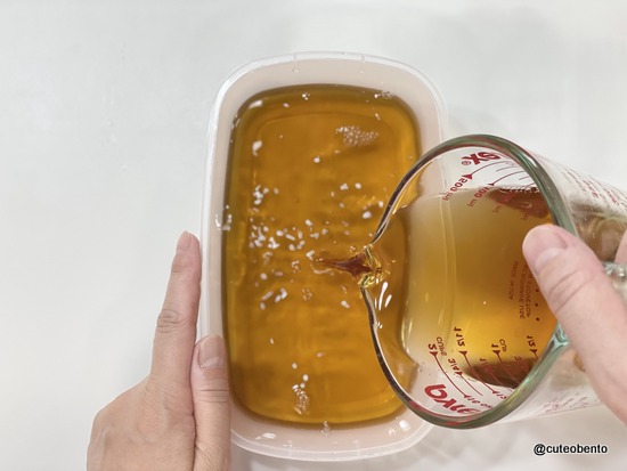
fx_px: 942
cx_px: 314
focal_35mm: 52
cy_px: 236
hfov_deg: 36.8
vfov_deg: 28.1
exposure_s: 1/100
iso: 125
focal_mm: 6
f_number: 2
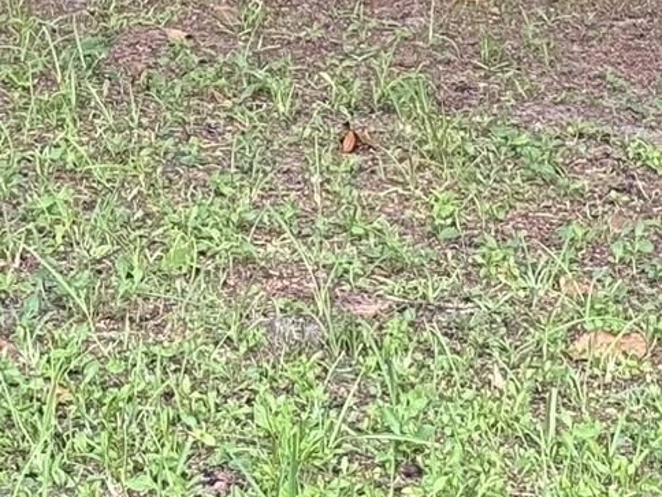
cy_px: -424
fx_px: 3882
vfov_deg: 7.1
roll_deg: +1.5
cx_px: 283
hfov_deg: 9.7
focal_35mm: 203
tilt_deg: +2.0
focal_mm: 6.76
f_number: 1.78
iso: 50
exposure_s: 1/129
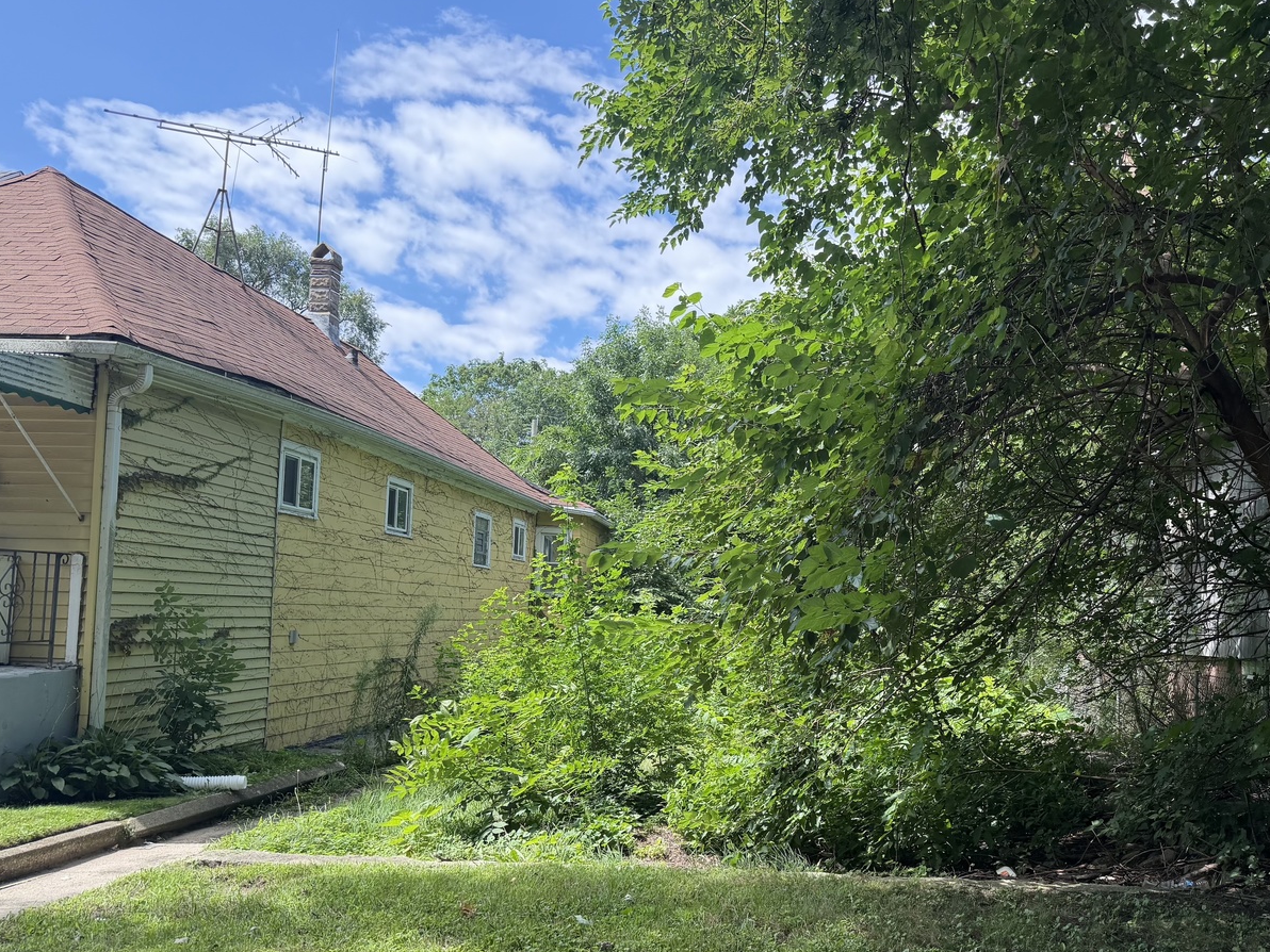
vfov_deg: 48.1
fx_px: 1064
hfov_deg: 61.1
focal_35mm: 29
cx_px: 762
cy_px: 546
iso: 100
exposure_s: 1/1553
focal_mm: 6.76
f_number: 1.78
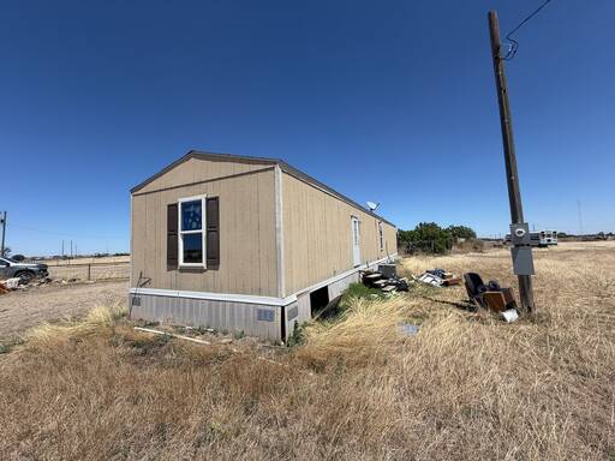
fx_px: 249
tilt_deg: +2.3
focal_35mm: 14
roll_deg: +1.9
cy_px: 230
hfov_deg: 102.1
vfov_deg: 85.7
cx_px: 308
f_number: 2.2
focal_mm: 2.22
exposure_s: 1/1259
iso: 20
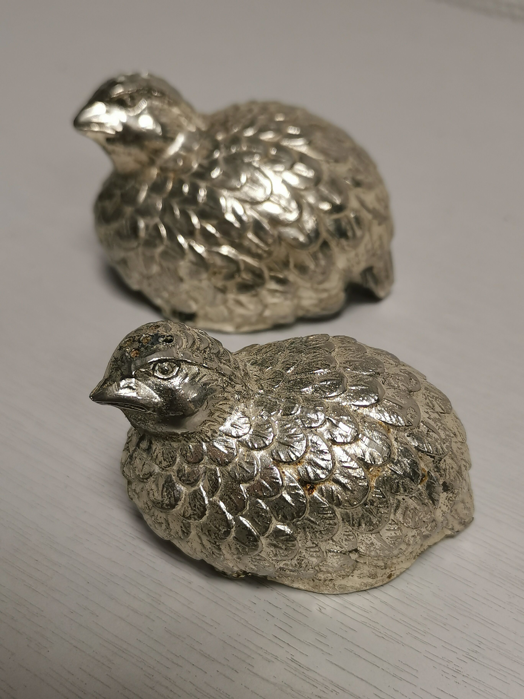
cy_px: 350
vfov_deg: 42.1
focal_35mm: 45
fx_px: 908
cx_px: 262
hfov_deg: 32.2
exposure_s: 1/100
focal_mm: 5.58
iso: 125
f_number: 1.8
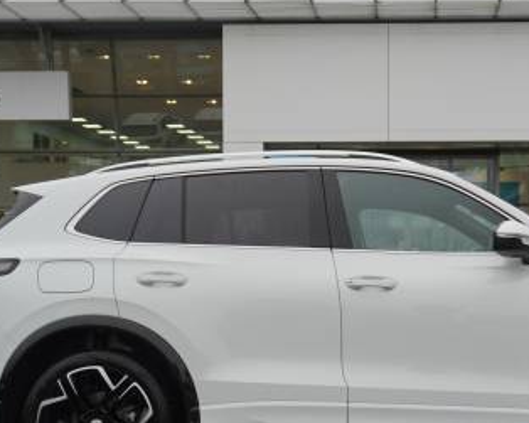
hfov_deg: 28.3
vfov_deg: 23.0
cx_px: 393
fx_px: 1032
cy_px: 297
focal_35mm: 66
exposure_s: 1/60
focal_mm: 23
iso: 125
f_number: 4.5
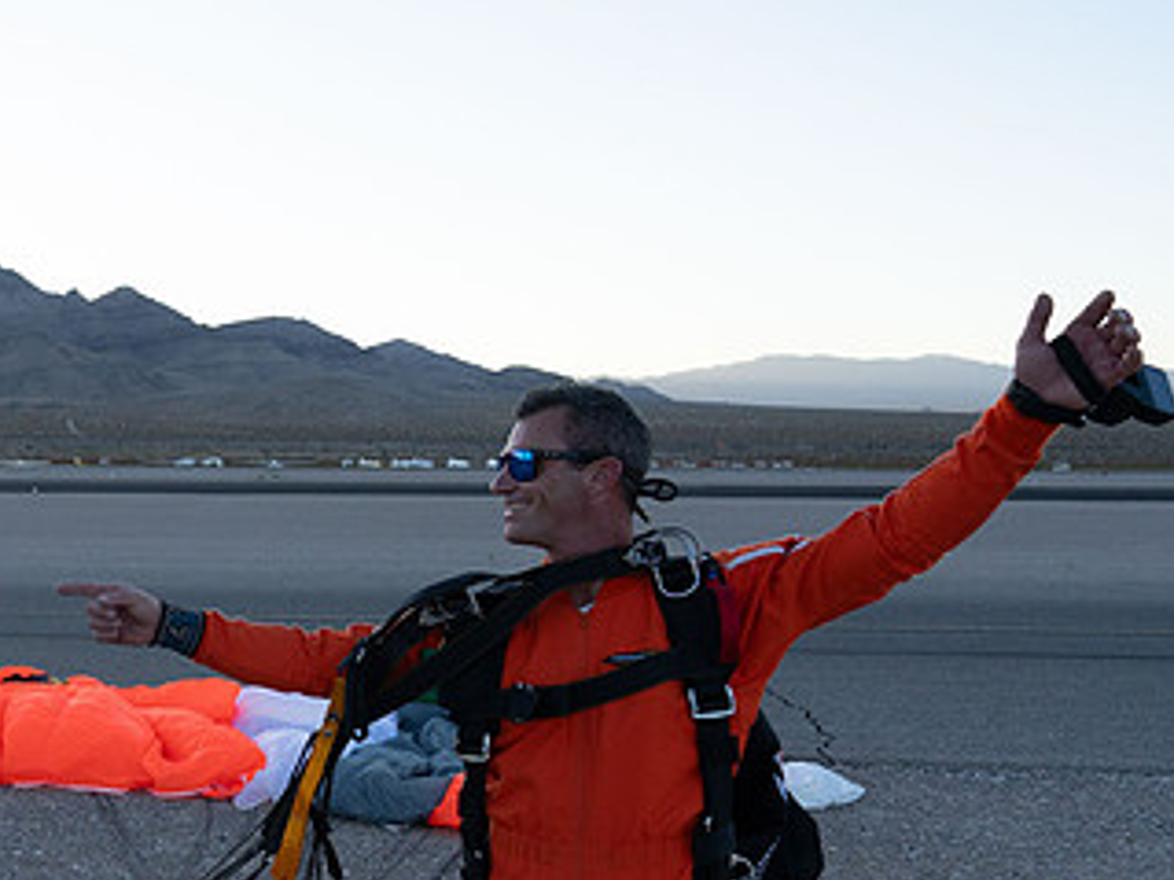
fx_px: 1424
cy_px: 576
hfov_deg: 41.2
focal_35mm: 42
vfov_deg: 34.1
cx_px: 114
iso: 1250
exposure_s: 1/2000
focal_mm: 24
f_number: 4.5
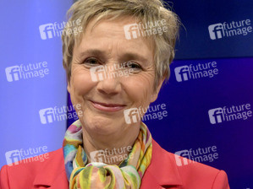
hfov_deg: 33.2
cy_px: 93
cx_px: 123
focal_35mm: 58
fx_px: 424
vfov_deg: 25.2
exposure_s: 1/320
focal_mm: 40
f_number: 7.1
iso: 2000
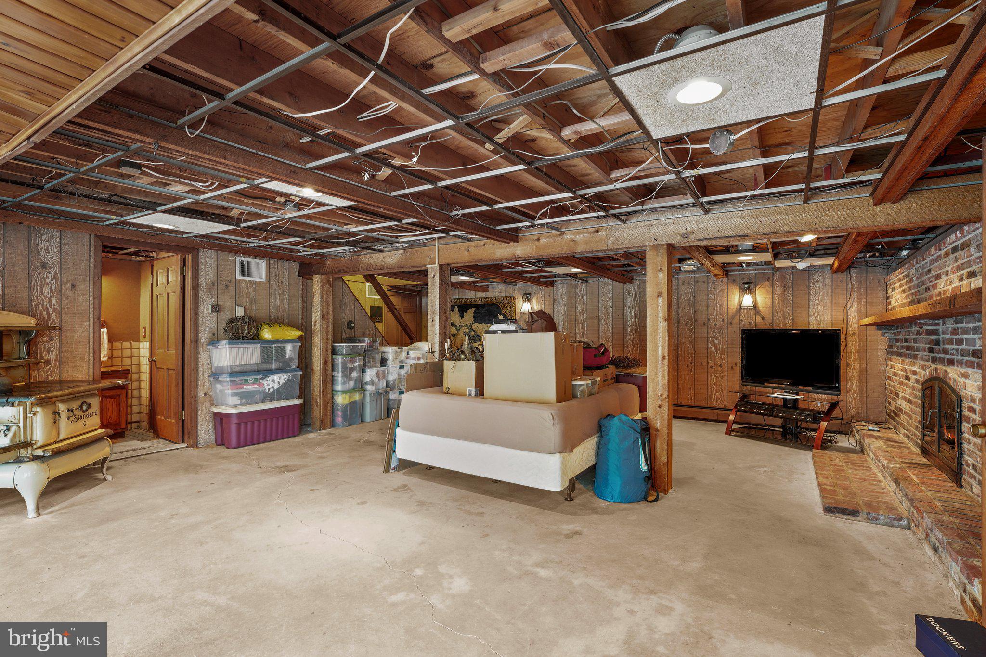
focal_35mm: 17
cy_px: 328
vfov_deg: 71.7
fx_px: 455
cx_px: 493
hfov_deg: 94.6
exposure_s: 2
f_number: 8
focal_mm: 16.6
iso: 400
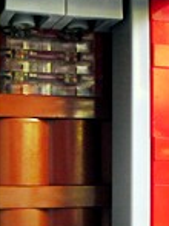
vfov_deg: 19.8
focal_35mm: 98
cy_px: 186
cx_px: 111
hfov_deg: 15.0
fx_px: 639
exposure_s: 1/40
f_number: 3.1
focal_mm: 6.3
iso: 200
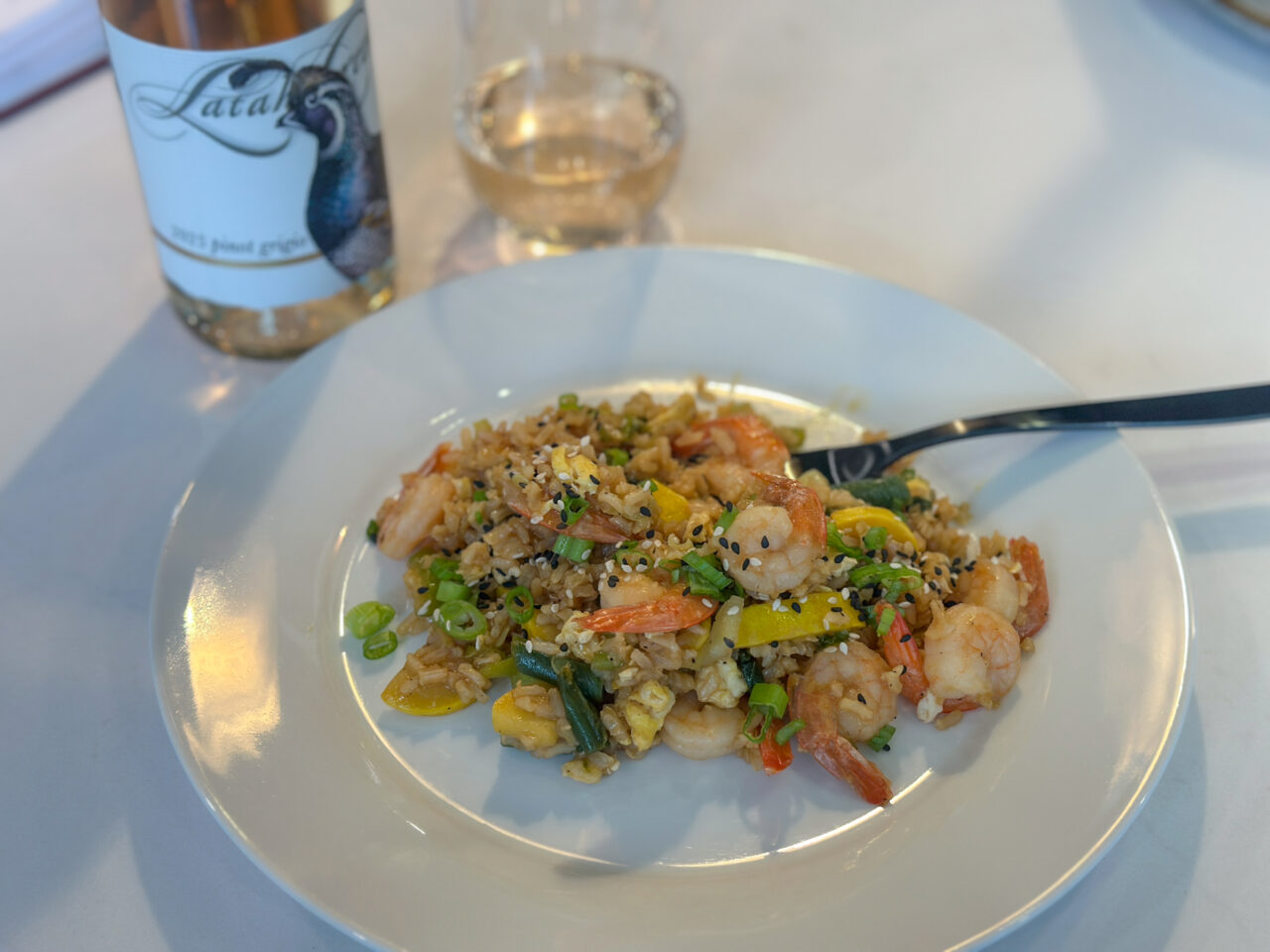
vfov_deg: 30.3
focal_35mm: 48
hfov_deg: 39.7
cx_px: 635
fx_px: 1761
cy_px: 476
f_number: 1.8
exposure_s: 1/100
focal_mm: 6.86
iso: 80
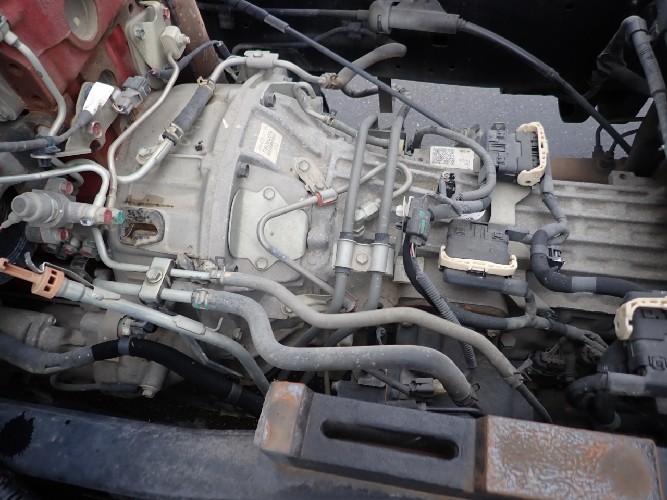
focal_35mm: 25
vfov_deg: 54.9
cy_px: 250
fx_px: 482
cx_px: 334
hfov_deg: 69.4
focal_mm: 4.5
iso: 100
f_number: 2
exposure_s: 1/60
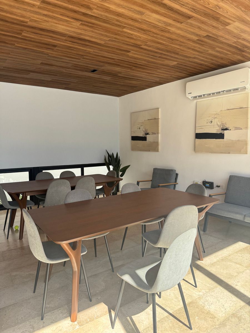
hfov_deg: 56.8
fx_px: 231
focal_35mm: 24
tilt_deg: -4.4
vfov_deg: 71.6
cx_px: 125
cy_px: 166
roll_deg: +1.6
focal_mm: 6.76
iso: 100
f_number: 1.78
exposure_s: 1/1139
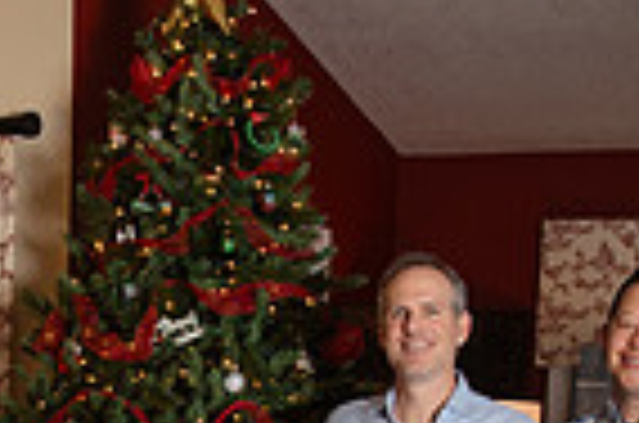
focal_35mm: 86
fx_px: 1523
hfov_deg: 23.0
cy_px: 553
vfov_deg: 15.1
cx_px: 49
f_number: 5.6
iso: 1000
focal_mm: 20
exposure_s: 1/125
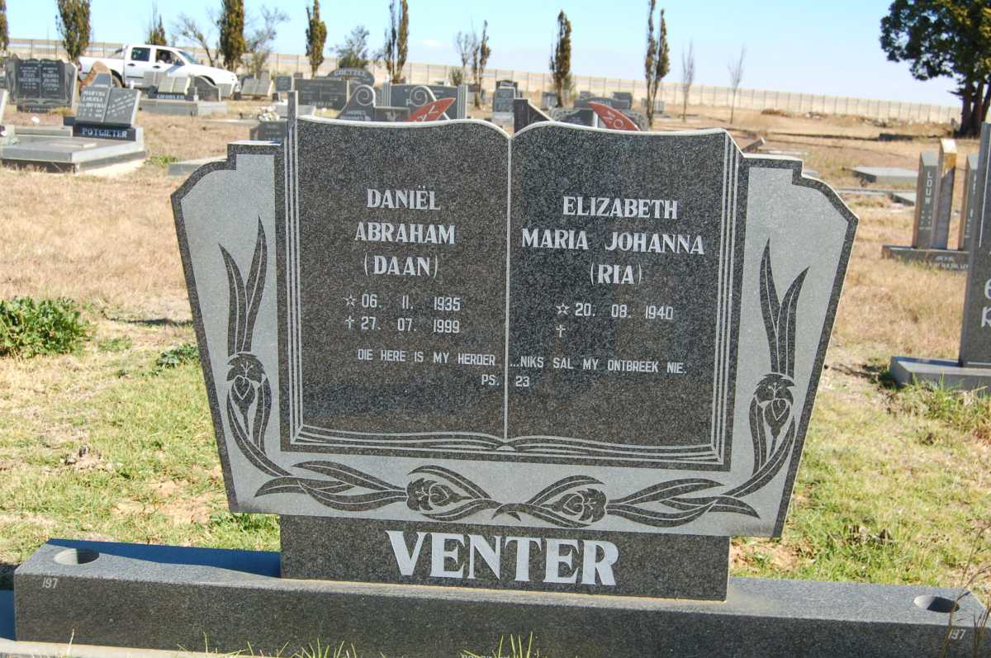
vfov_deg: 29.8
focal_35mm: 45
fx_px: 1237
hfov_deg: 43.7
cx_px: 496
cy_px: 329
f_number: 6.3
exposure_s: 1/200
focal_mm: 30
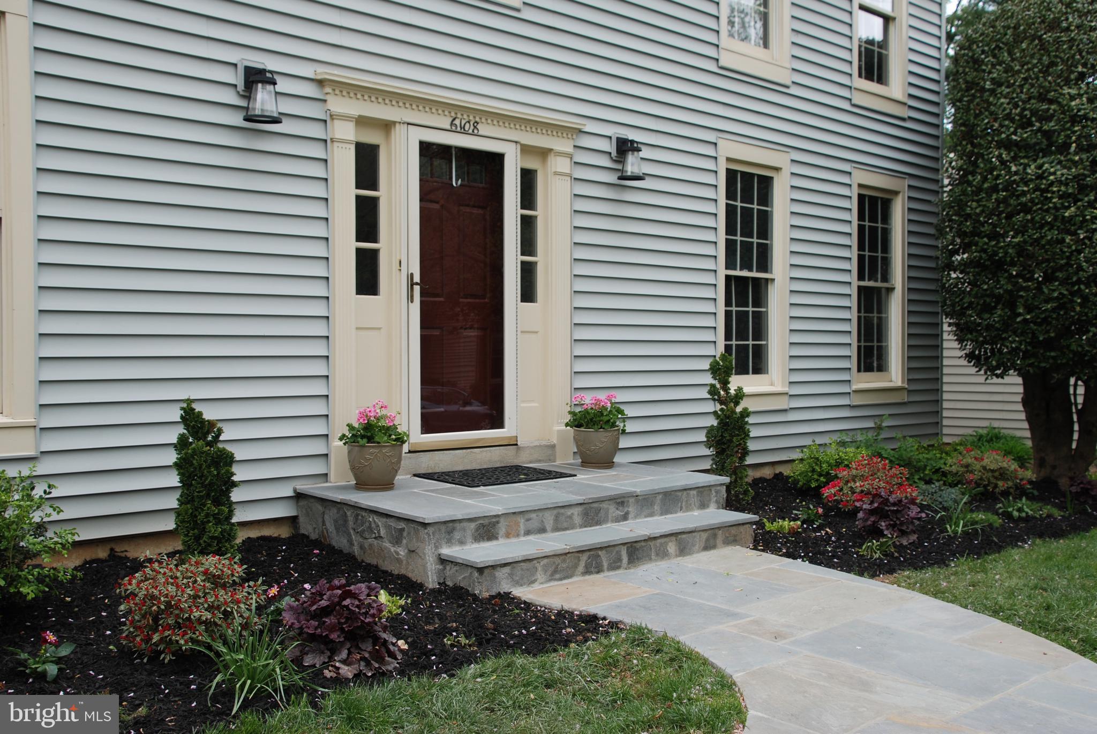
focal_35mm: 36
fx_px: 1098
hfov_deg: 53.1
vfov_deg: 37.0
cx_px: 548
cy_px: 367
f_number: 5.6
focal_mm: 24
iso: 125
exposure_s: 1/125
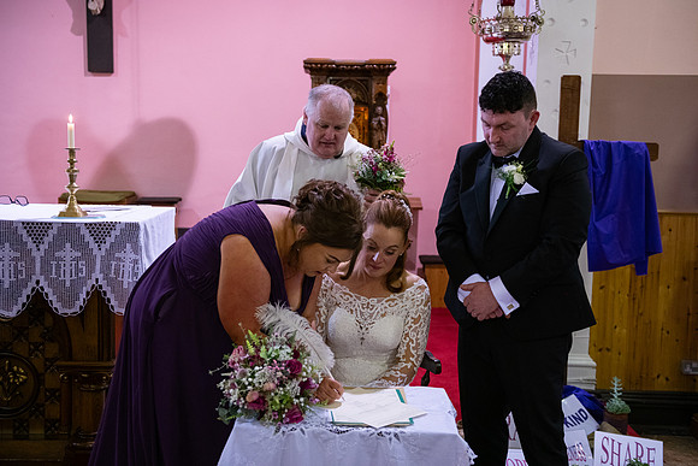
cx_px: 349
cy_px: 233
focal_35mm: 44
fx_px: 853
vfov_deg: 30.5
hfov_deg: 44.5
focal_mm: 44
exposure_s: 1/160
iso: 1250
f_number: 3.5
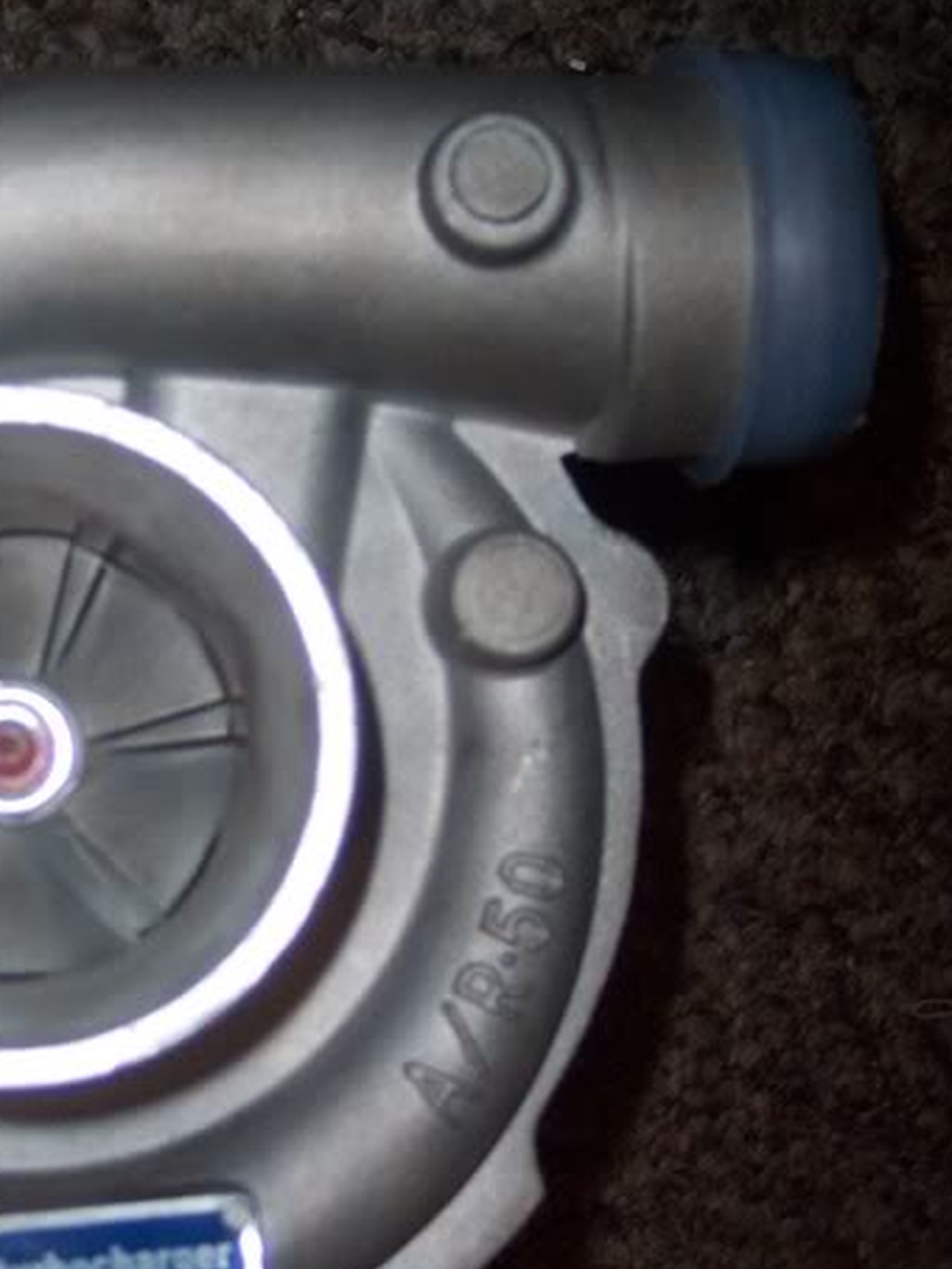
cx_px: 147
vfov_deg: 29.0
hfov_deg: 21.6
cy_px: 613
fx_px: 2456
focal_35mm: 67
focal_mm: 8
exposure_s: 1/30
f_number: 2.8
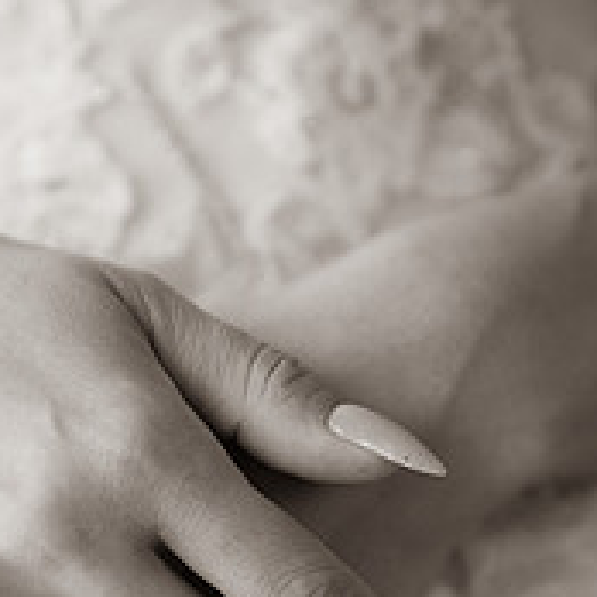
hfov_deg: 6.8
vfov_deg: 6.7
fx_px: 5034
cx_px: 62
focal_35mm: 258
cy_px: 695
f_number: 1.4
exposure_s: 1/200
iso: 400
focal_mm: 85
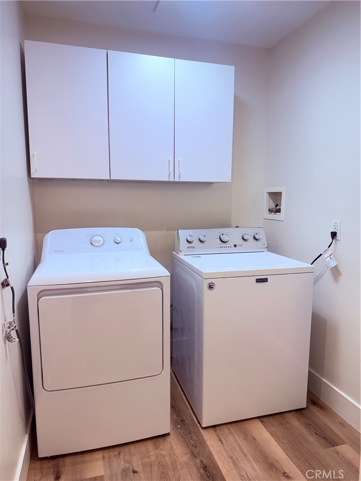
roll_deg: -1.1
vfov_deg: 71.6
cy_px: 240
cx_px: 180
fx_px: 334
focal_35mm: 24
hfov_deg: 56.8
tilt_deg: -6.6
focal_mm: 6.76
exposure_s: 1/120
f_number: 1.78
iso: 200
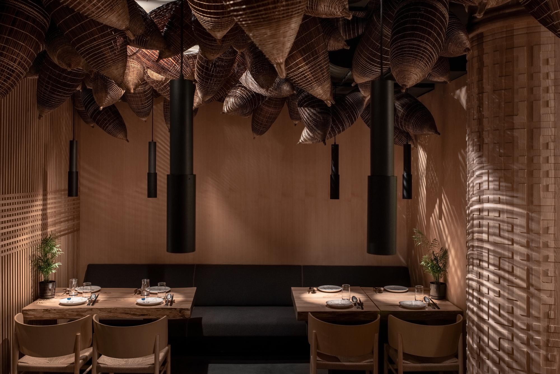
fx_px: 544
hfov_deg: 54.4
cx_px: 280
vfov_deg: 37.9
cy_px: 187
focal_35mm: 35
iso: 320
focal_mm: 35
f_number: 8
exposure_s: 1/25
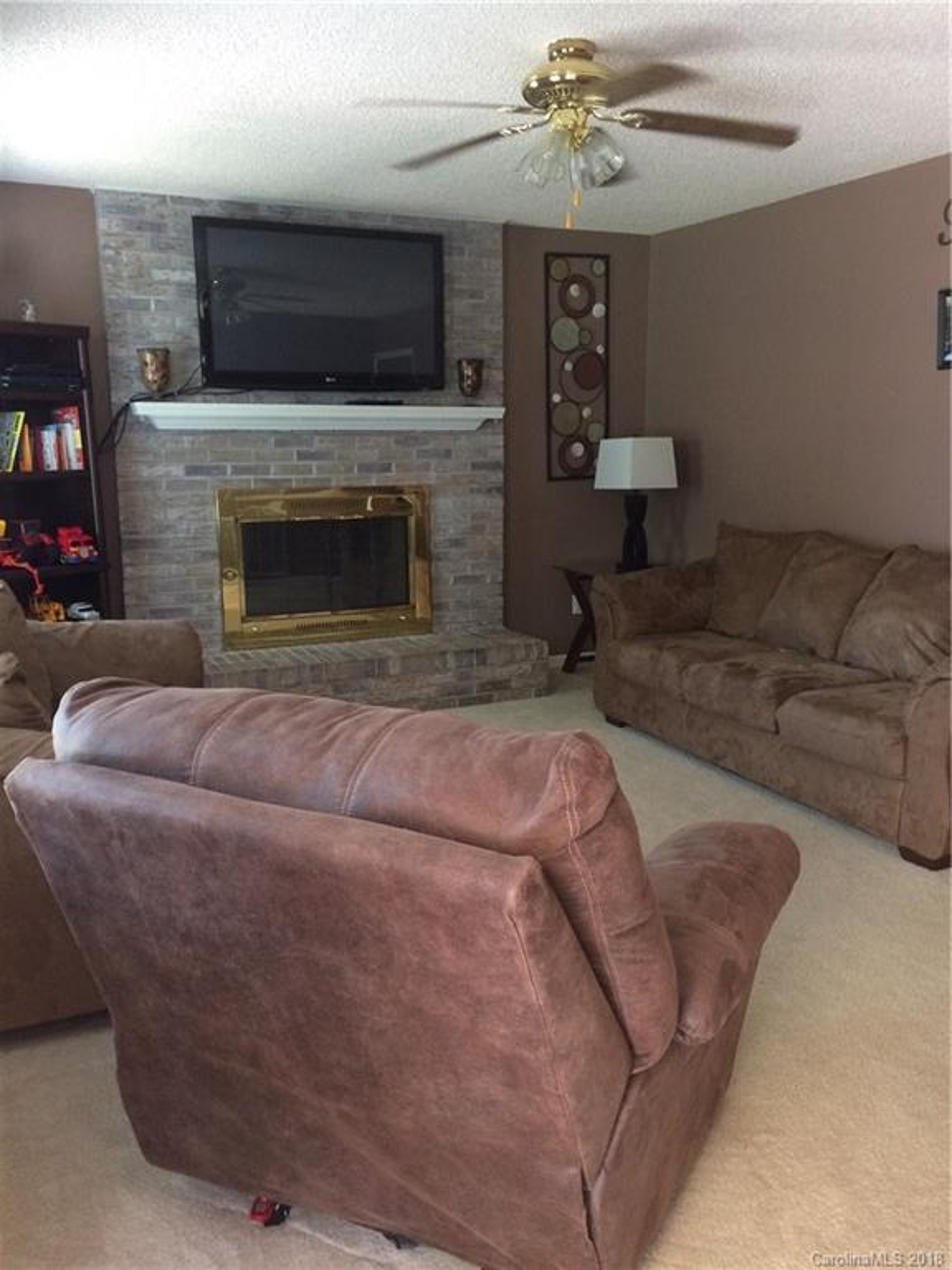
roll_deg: +0.4
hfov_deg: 48.2
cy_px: 635
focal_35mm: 29
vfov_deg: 61.7
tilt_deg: -11.1
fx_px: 1063
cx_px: 476
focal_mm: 4.15
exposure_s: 1/30
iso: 200
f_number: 2.2
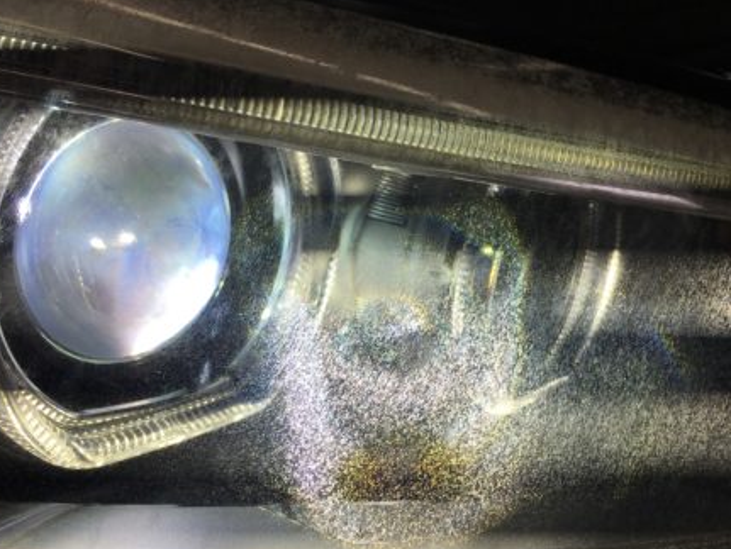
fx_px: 782
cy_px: 321
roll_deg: -5.2
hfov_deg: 50.1
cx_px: 387
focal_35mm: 37
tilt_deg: -18.8
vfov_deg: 38.6
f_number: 2.2
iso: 25
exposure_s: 1/605
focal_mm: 4.15
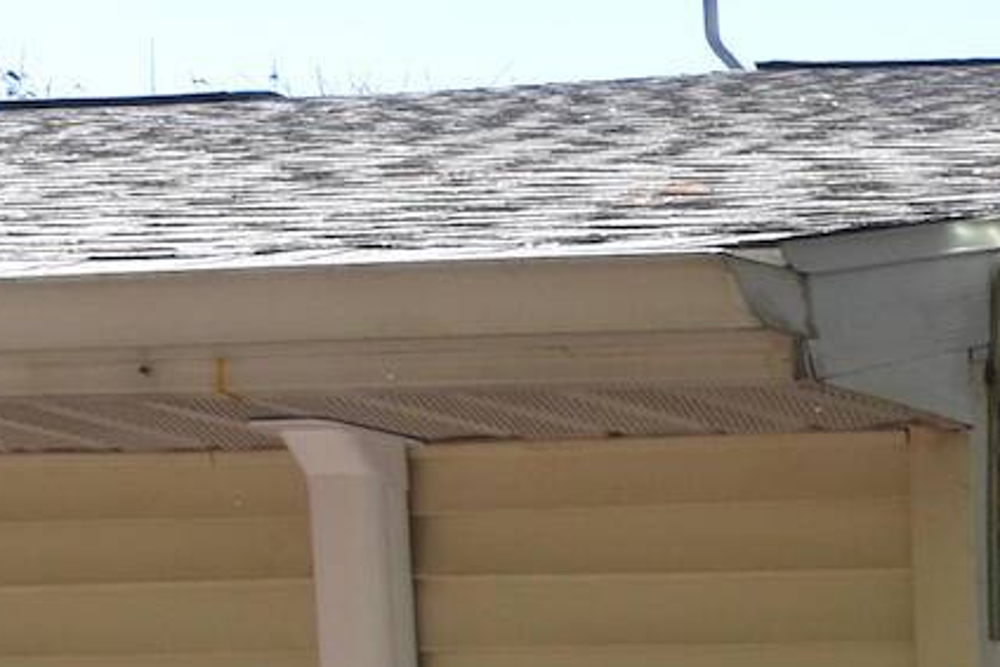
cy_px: 1323
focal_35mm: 99
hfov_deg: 10.1
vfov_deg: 12.3
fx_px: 2751
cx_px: 3354
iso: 800
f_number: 10
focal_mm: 14
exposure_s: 1/400
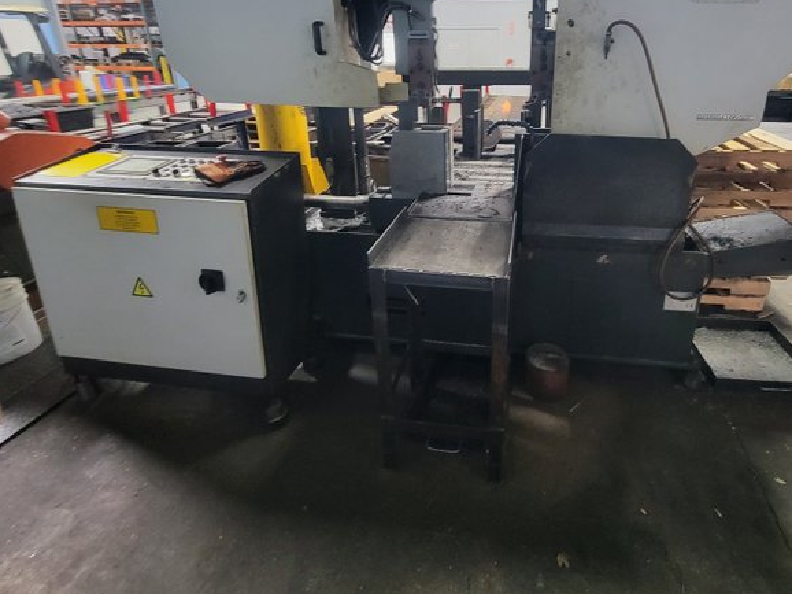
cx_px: 469
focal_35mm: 18
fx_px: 412
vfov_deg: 69.7
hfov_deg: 86.9
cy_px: 202
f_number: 2.2
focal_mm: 2.2
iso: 800
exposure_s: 1/24
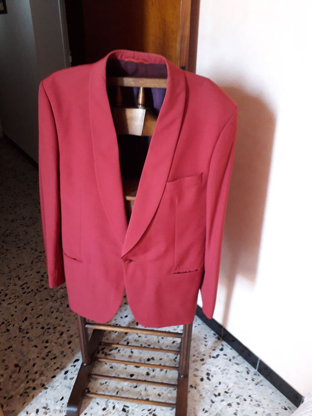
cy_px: 208
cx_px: 156
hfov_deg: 51.4
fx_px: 324
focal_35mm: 27
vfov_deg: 65.3
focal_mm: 3.6
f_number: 1.9
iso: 250
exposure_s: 1/25
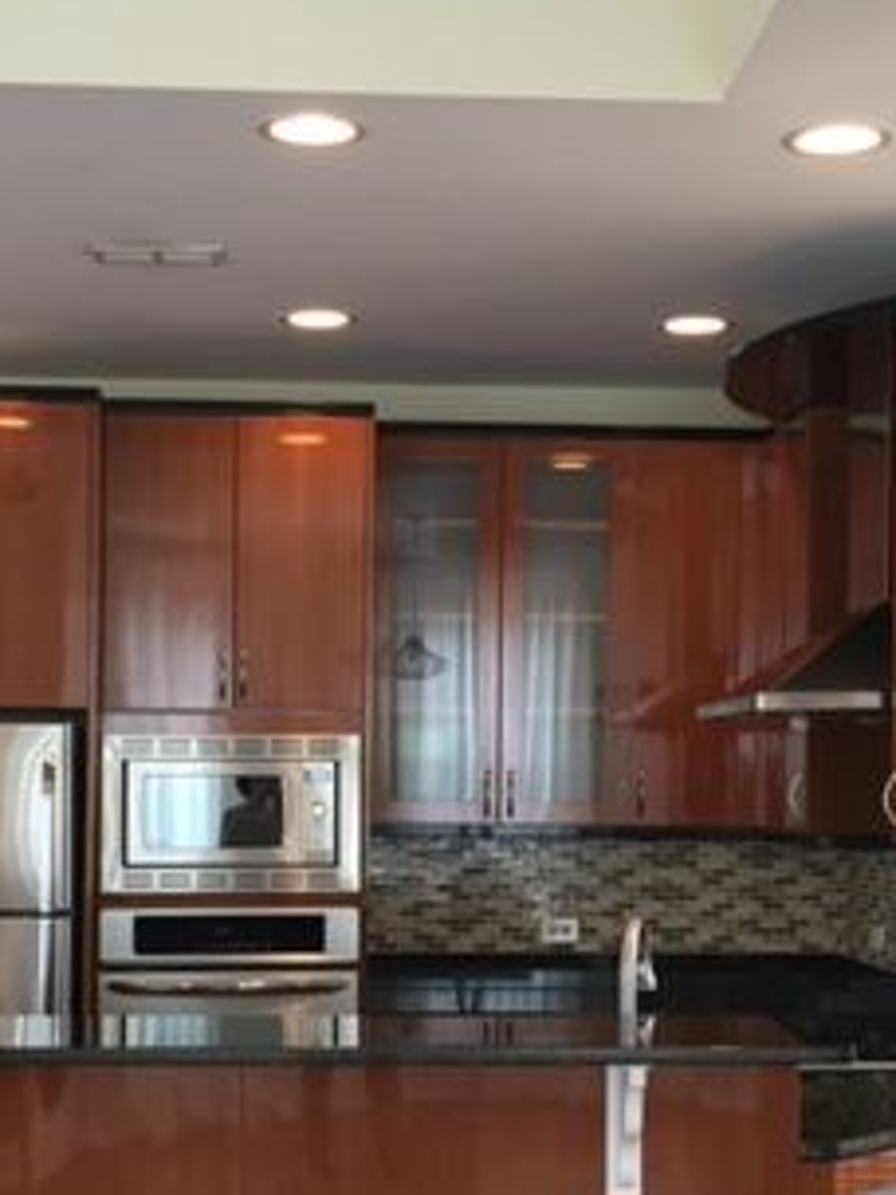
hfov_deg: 24.0
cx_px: 428
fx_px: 2105
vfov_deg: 31.5
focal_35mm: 61
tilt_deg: +0.6
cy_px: 770
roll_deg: -1.0
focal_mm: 4.15
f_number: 2.2
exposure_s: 1/30
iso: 64
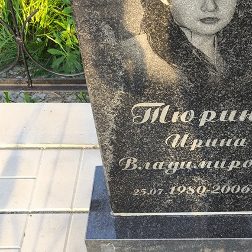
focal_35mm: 83
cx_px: 218
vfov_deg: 20.9
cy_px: 136
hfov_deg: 20.5
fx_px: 684
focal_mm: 4.71
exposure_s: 1/118
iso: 50
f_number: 1.7
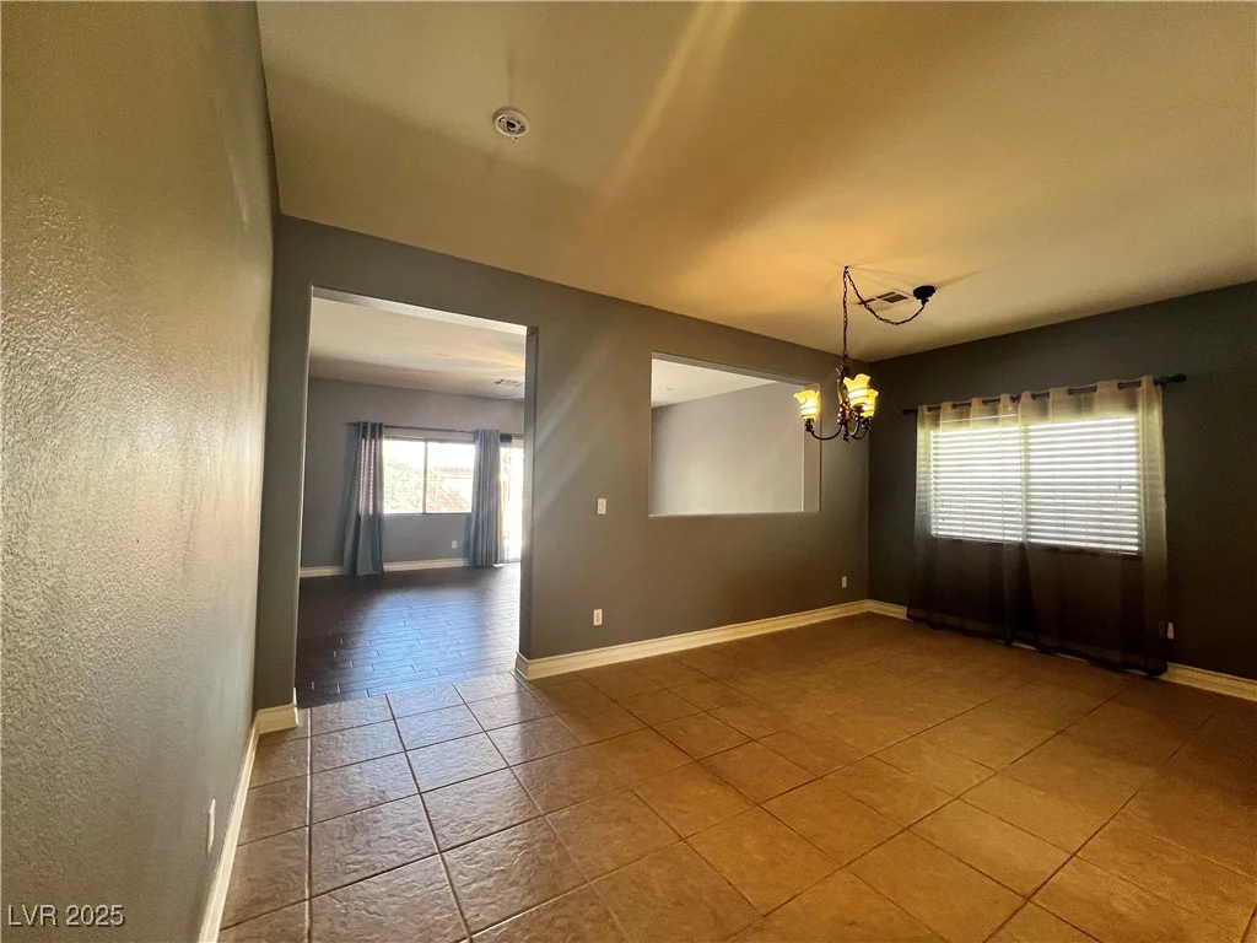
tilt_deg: +1.0
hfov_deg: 106.2
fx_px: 472
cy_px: 472
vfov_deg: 89.9
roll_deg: -1.7
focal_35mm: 13
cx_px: 628
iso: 200
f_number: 1.8
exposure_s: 1/60
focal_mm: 1.57
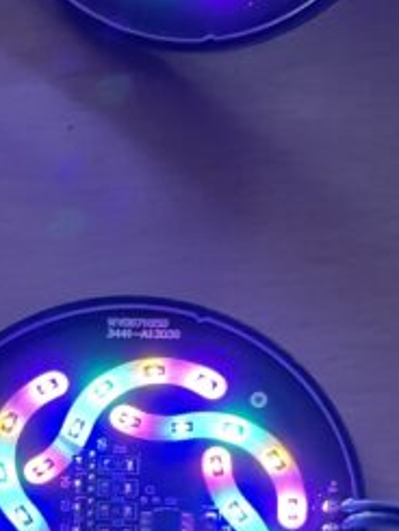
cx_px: 87
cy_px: 583
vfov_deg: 11.5
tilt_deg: -71.8
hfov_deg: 8.7
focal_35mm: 170
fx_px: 2610
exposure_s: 1/99
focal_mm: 6
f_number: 2
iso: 125
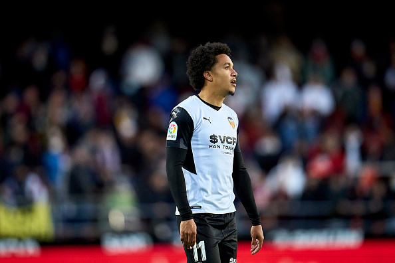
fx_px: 6583
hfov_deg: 3.4
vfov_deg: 2.3
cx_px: 198
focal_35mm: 600
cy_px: 132
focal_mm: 400
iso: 2000
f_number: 2.8
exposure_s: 1/1799
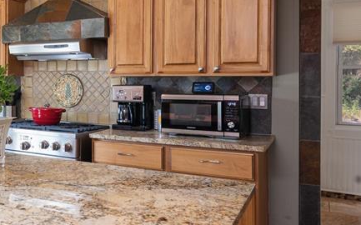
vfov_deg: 31.2
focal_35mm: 41
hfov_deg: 43.4
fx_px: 403
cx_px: 25
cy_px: 110
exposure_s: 1/10
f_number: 9
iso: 320
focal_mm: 17
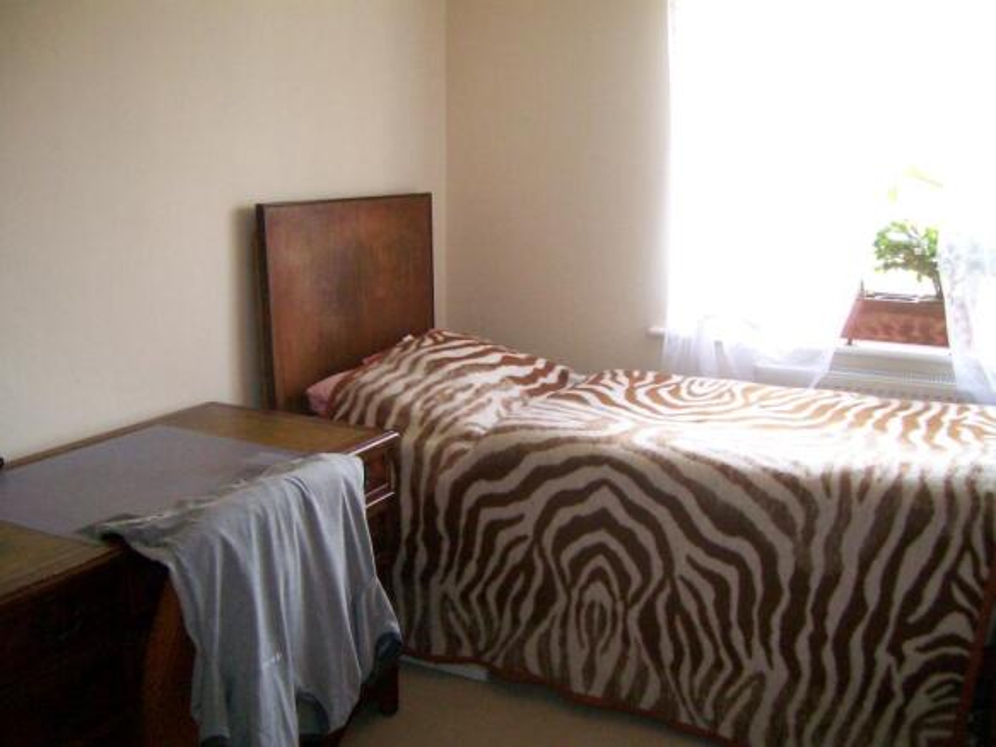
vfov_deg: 40.7
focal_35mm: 35
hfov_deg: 52.6
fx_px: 1007
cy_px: 374
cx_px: 498
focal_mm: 5.8
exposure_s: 1/125
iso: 400
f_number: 2.8
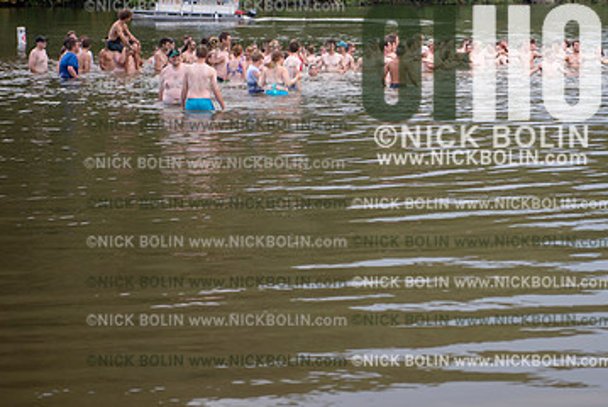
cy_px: 86
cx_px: 481
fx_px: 1910
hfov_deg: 17.9
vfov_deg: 12.1
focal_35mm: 113
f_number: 3.2
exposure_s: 1/400
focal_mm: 70
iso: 160
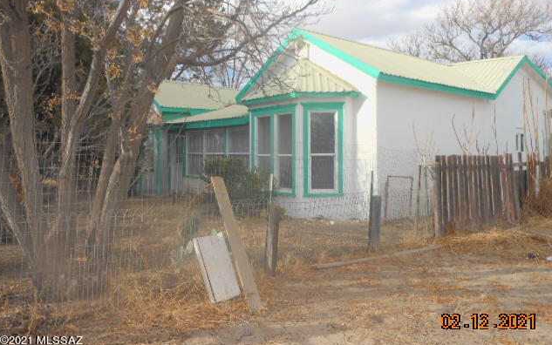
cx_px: 274
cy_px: 146
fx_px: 451
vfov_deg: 41.7
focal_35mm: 30
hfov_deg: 62.9
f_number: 3.7
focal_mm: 5
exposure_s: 1/400
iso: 80
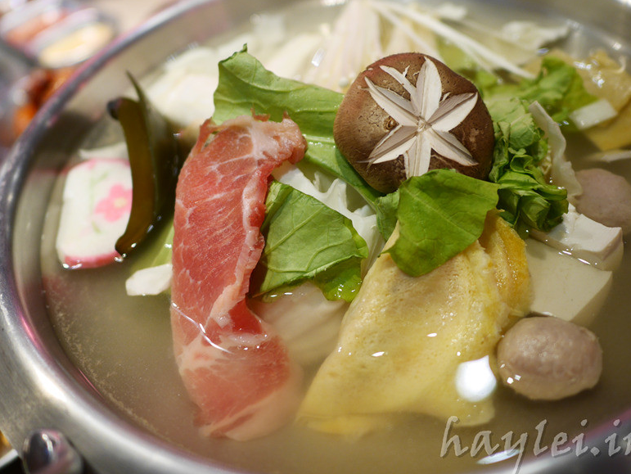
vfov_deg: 40.7
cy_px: 221
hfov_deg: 52.5
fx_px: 638
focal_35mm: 35
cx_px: 348
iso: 250
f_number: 1.7
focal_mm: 15
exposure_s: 1/60
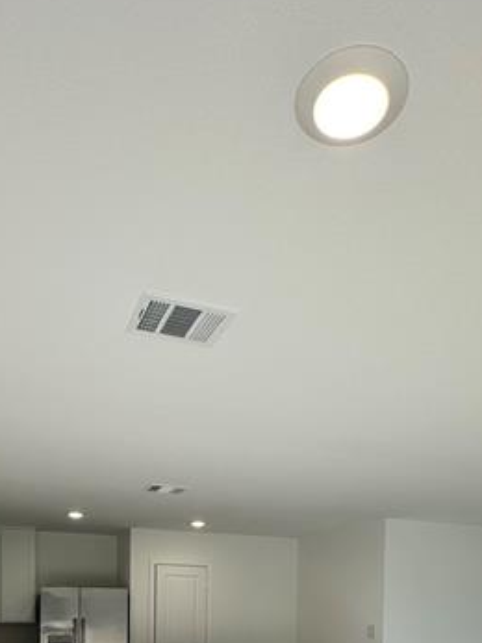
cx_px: 213
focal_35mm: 31
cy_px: 624
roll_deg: -1.1
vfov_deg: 49.2
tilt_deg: -0.3
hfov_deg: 45.3
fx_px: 576
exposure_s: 1/131
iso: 40
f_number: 2.2
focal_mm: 2.22
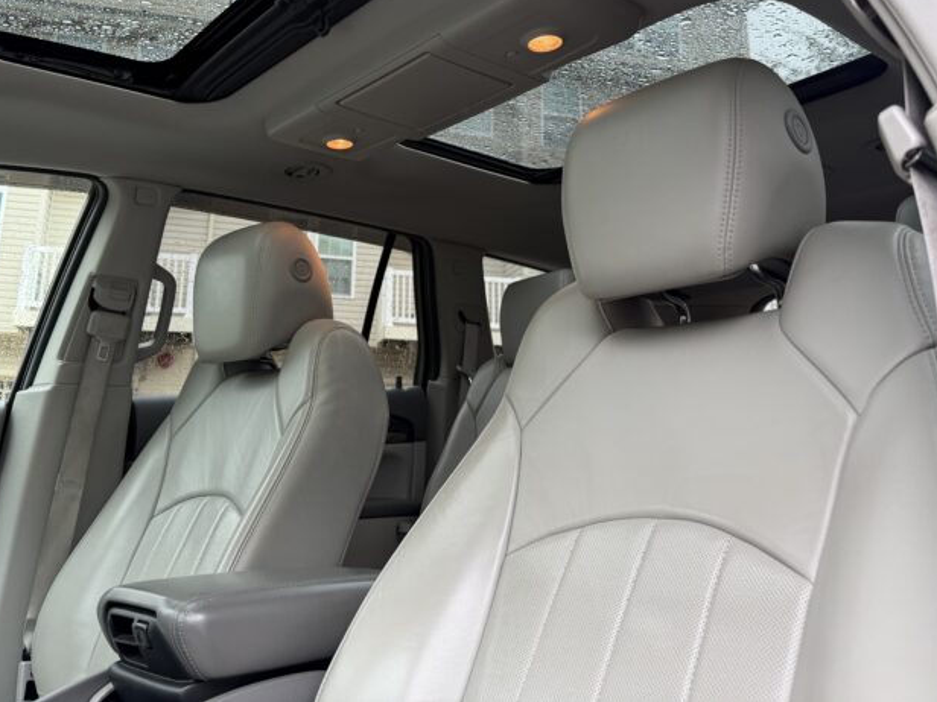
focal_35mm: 31
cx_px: 391
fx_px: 839
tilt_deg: +13.7
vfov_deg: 44.9
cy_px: 250
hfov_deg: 58.0
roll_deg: -1.1
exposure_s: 1/121
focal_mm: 6.76
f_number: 1.78
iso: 125
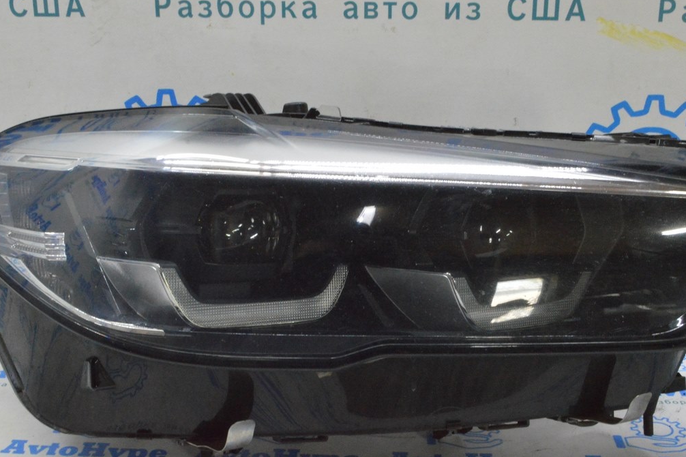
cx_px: 345
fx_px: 1105
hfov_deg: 34.5
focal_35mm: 58
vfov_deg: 23.4
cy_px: 226
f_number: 20
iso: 6400
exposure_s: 1/20
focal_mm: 38
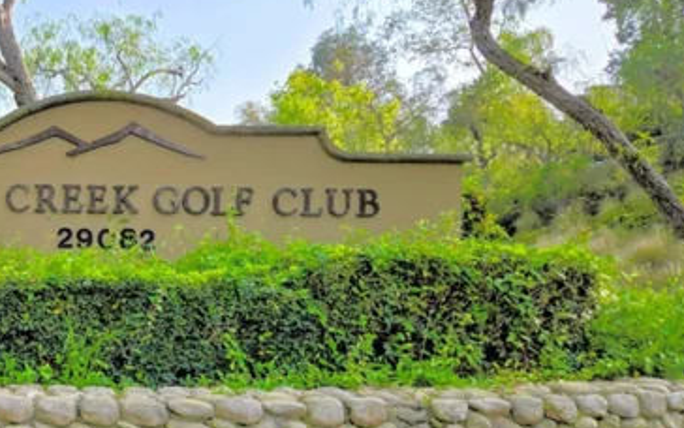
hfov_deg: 36.9
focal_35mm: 50
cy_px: 274
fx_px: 933
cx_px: 31
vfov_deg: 25.8
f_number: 1.8
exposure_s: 1/1584
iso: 25
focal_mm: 5.4
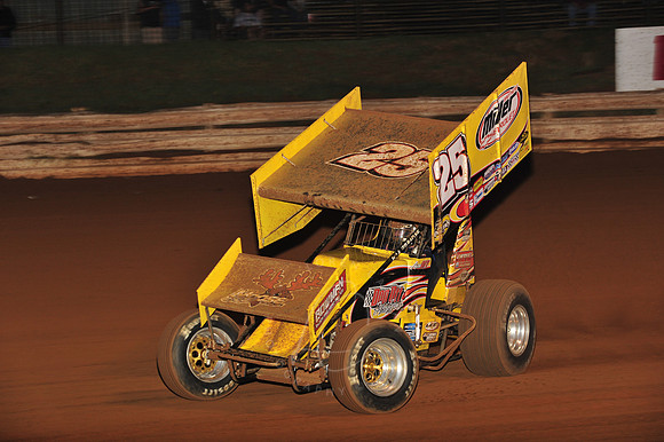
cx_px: 332
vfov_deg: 11.4
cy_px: 221
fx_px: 2212
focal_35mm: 120
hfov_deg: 17.1
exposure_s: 1/320
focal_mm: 120
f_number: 7.1
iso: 1000
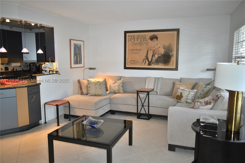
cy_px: 82
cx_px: 122
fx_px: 184
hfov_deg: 67.4
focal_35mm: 27
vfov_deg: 47.9
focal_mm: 18
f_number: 3.5
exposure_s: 1/160
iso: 800
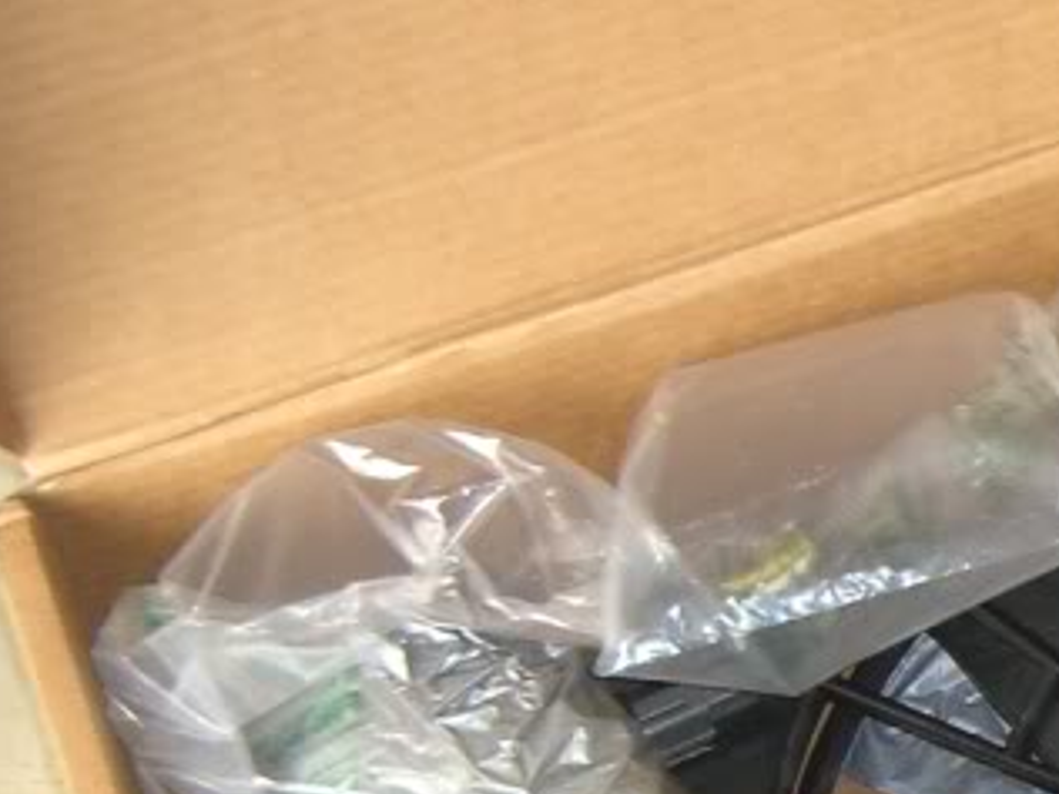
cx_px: 1485
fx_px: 3763
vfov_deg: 11.8
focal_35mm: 123
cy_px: 948
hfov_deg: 15.1
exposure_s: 1/60
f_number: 2.8
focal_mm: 7.9
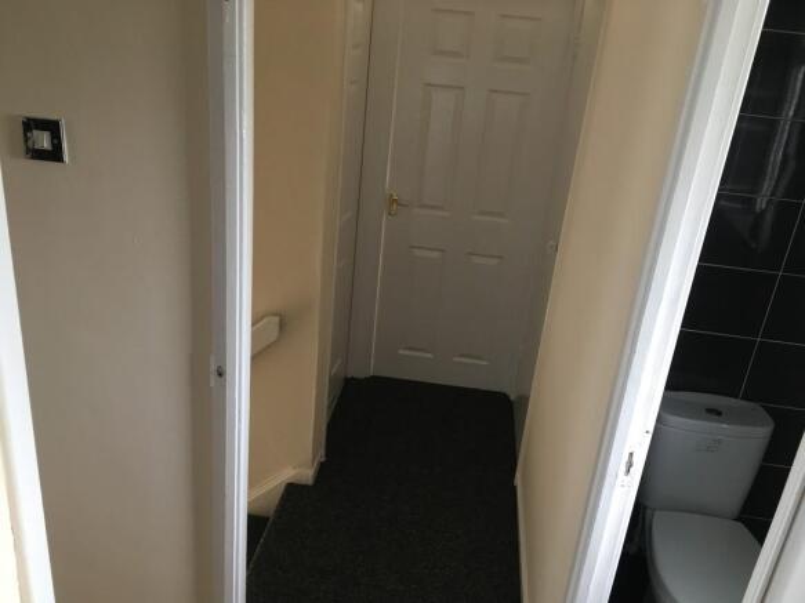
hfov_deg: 61.7
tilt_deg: -23.0
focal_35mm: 29
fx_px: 674
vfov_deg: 48.2
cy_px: 302
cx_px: 402
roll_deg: -5.5
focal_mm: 4.15
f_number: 2.2
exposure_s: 1/33
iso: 125
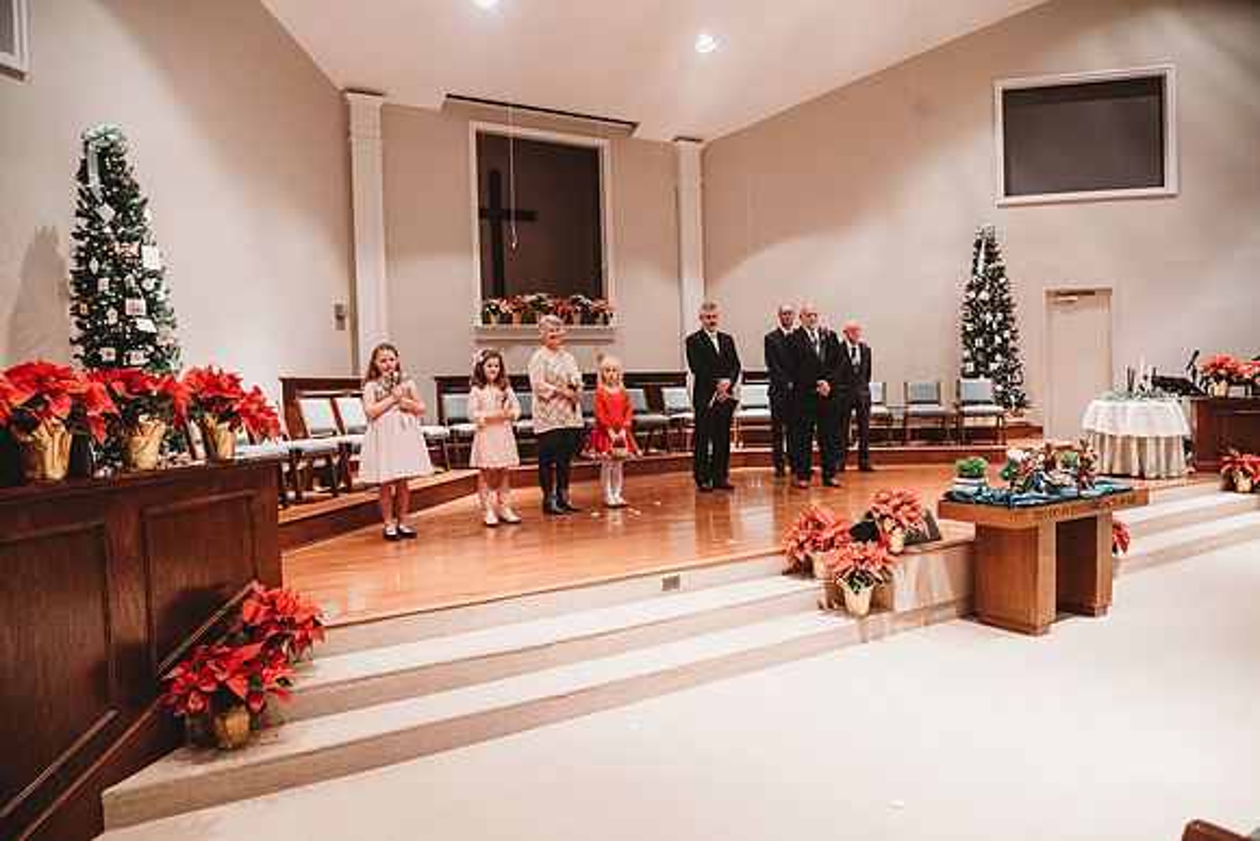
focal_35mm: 24
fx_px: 840
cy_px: 420
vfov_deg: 53.2
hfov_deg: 73.7
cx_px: 630
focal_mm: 24
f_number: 4
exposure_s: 1/125
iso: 2000
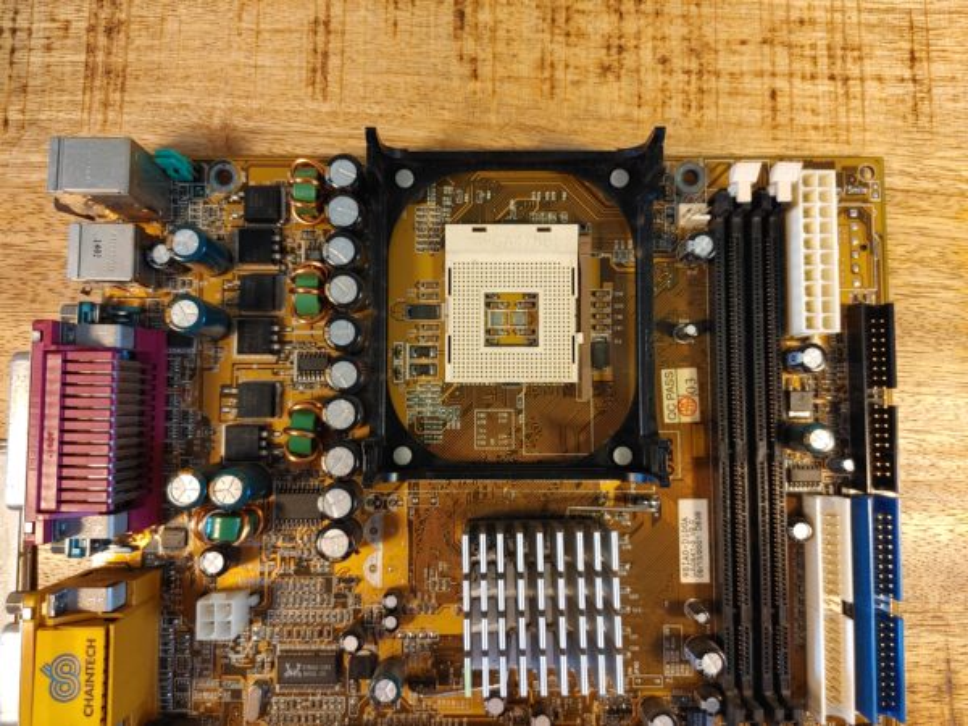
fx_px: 727
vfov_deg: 53.1
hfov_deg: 67.3
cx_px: 484
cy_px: 363
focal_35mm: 26
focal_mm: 4.81
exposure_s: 1/100
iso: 200
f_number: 1.8
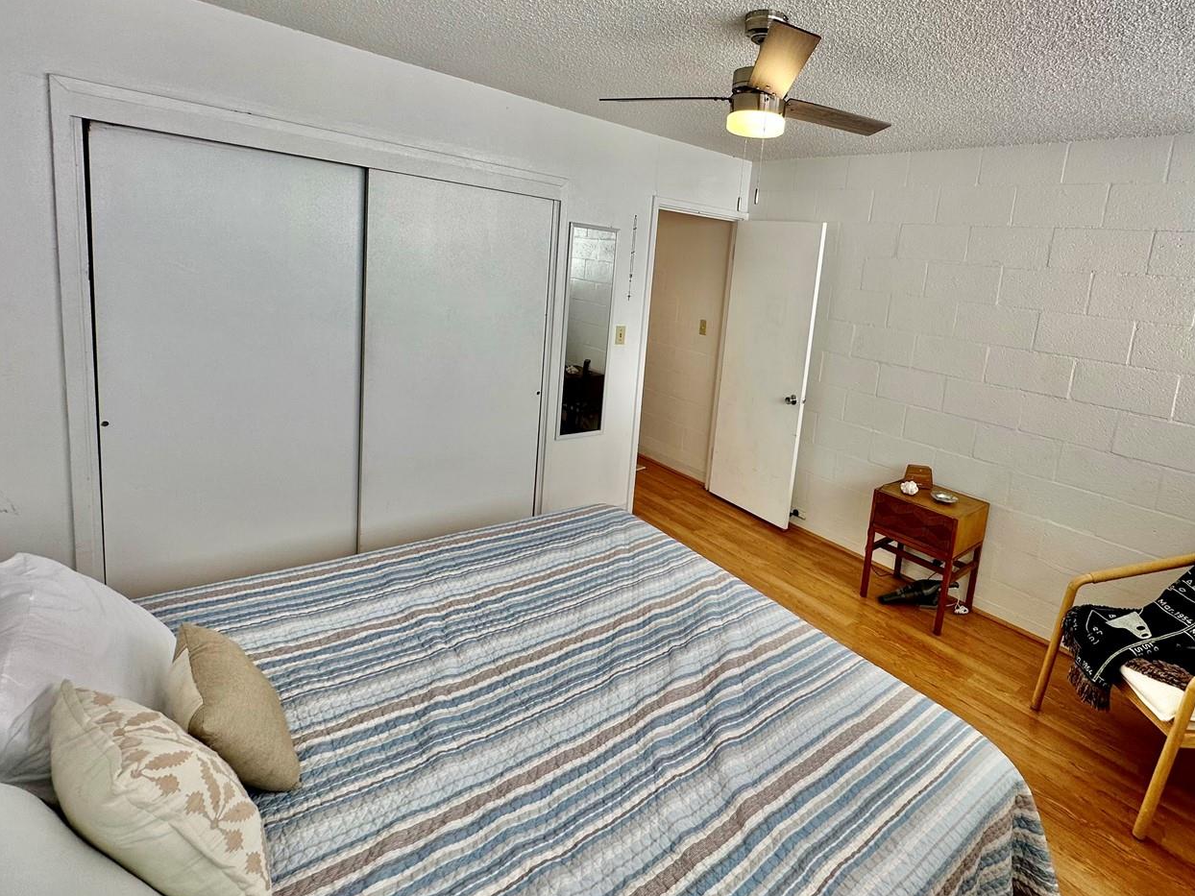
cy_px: 359
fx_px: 621
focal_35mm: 18
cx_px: 706
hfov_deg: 86.8
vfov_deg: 70.9
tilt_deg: -8.9
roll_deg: -5.8
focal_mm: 2.22
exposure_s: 1/120
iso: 50
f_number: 2.2
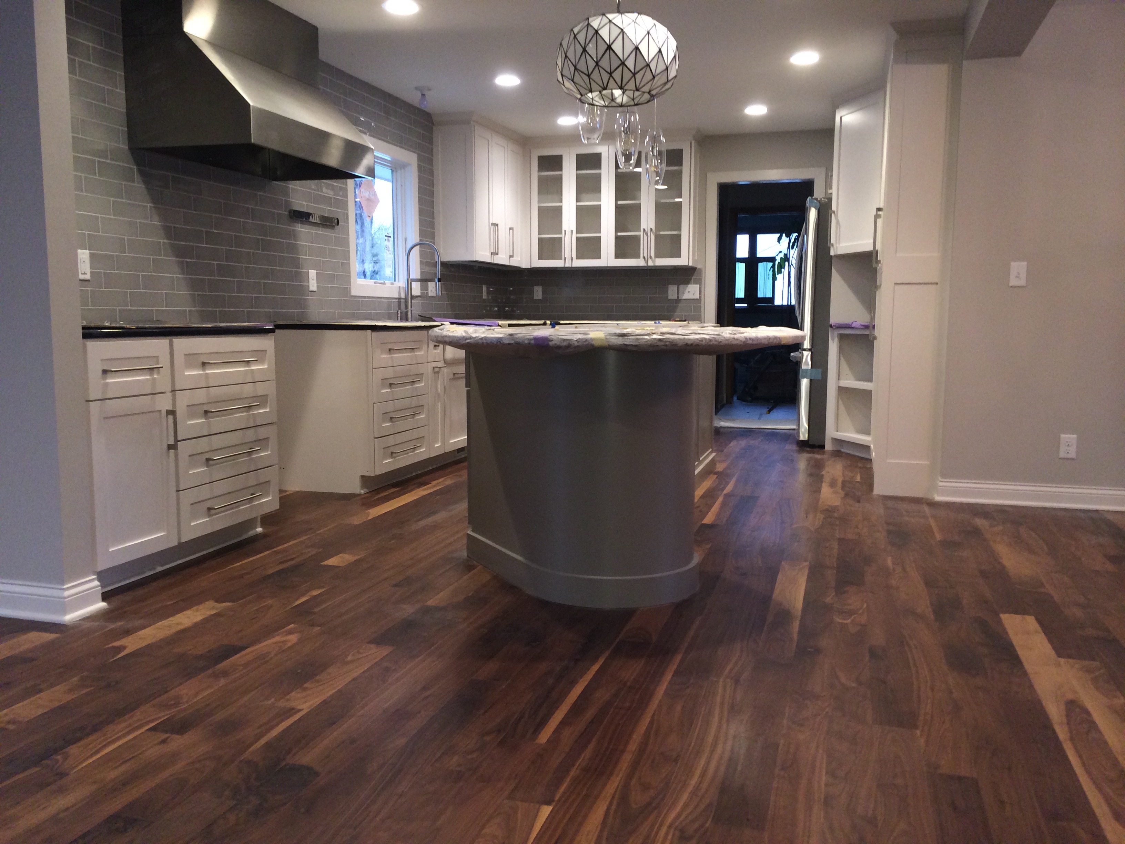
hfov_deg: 60.0
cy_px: 422
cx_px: 562
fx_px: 975
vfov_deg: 46.8
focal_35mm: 30
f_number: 2.2
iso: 160
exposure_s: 1/30
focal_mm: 4.12
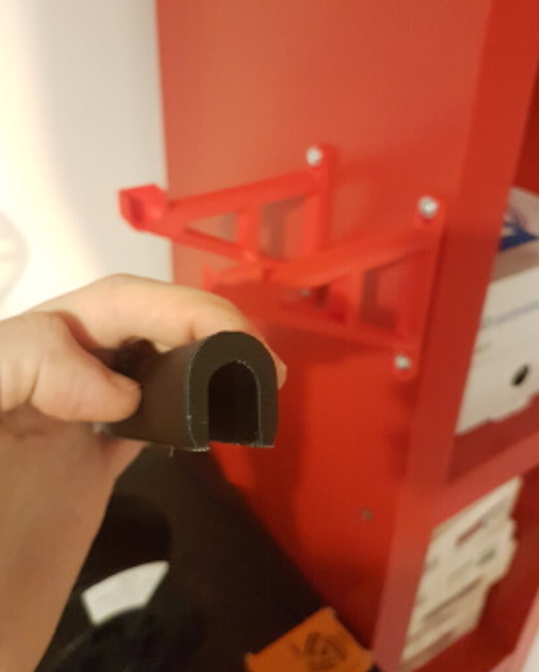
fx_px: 597
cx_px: 255
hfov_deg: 48.5
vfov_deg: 58.5
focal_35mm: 30
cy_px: 286
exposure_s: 1/10
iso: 500
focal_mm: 4.2
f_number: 1.7
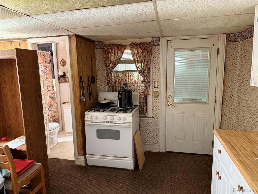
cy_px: 97
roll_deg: +1.1
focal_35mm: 24
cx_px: 129
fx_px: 179
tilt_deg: -10.0
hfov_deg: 71.6
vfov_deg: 56.8
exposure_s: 1/60
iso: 640
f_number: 1.78
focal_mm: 6.76
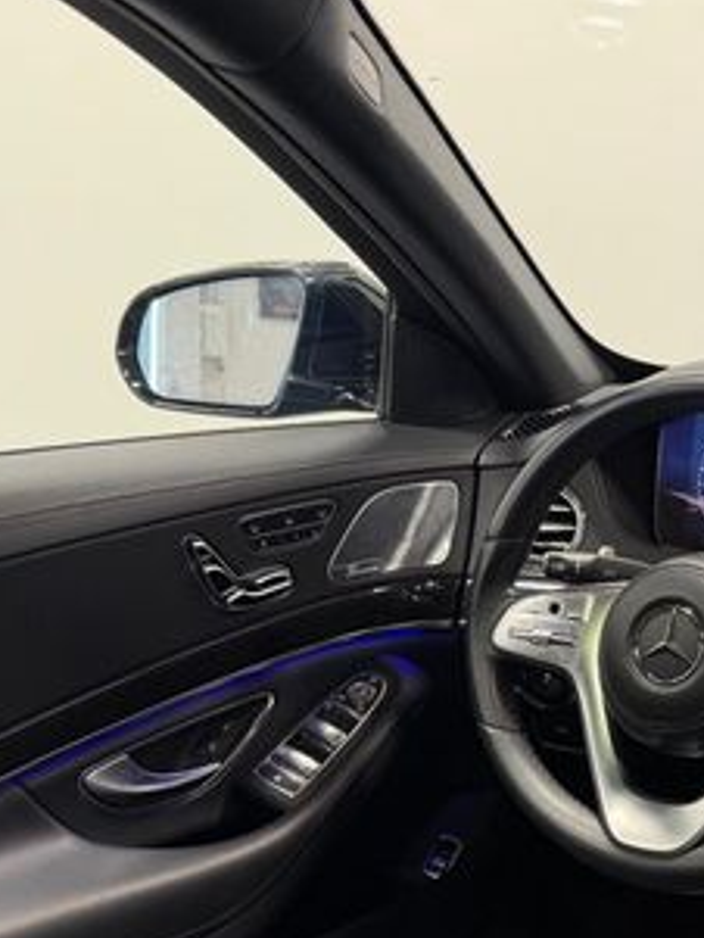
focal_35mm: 51
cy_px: 629
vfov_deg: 37.1
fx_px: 1382
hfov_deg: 27.3
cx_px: 673
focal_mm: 6.76
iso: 125
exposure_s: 1/120
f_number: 1.78
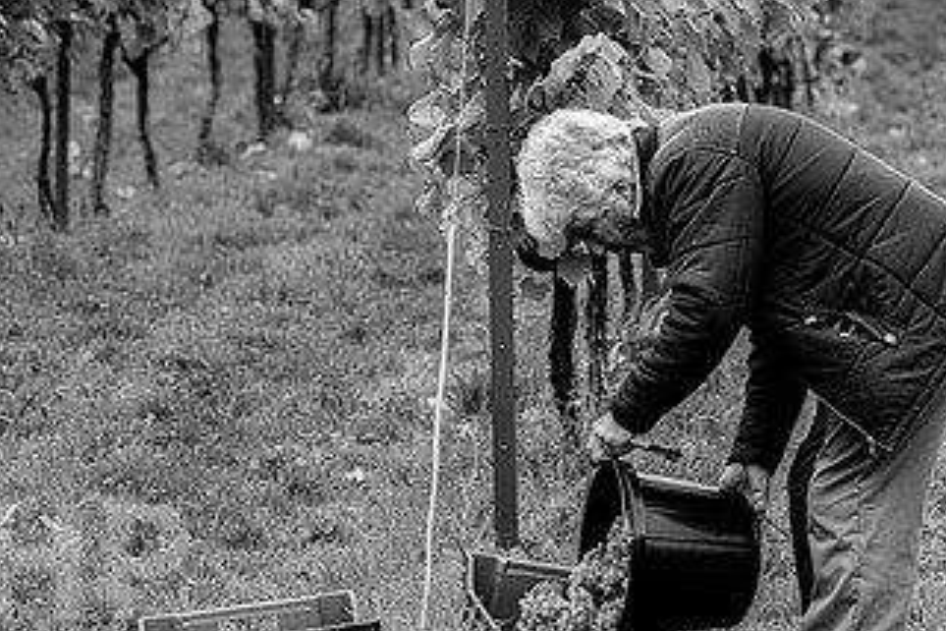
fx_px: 5229
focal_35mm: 199
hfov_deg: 10.3
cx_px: 592
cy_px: 243
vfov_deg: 6.9
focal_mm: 110
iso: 280
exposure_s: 1/500
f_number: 4
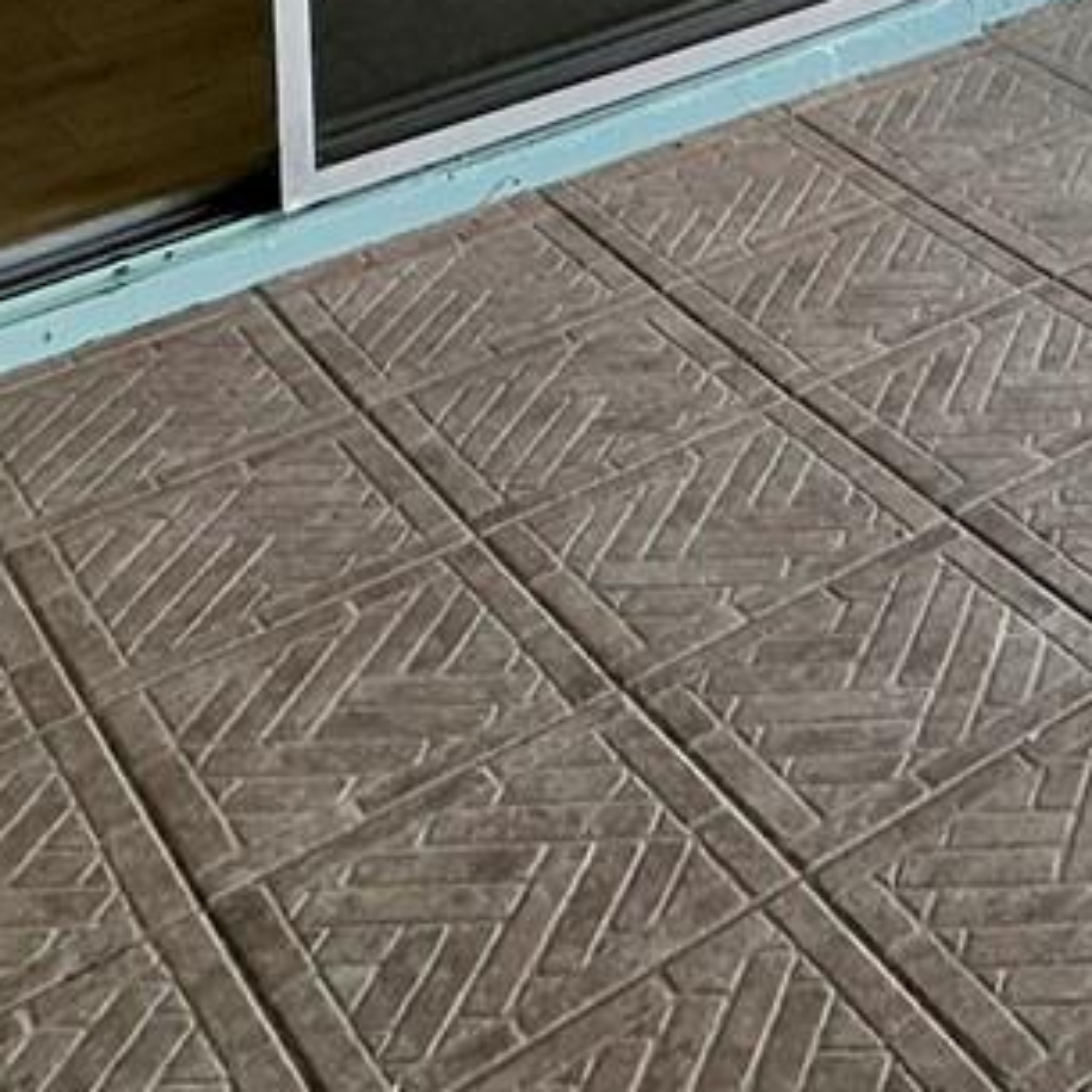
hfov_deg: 22.1
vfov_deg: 19.6
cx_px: 1622
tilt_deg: -1.4
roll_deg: +0.9
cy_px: -884
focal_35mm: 65
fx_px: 2320
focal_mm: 2.22
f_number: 2.2
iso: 40
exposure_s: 1/153
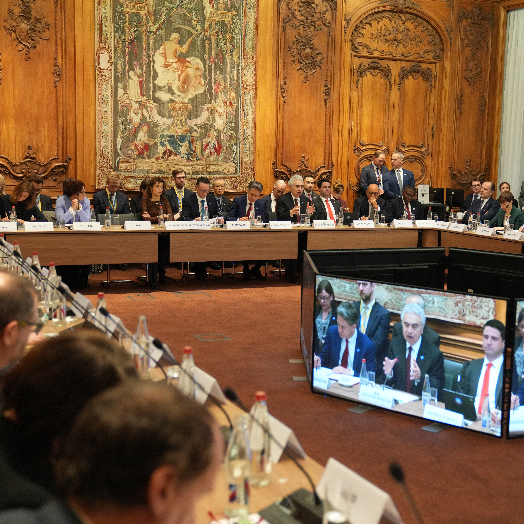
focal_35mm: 52
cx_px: 332
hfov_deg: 32.6
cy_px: 258
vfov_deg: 32.8
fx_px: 891
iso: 6400
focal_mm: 40
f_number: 2.8
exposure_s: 1/320
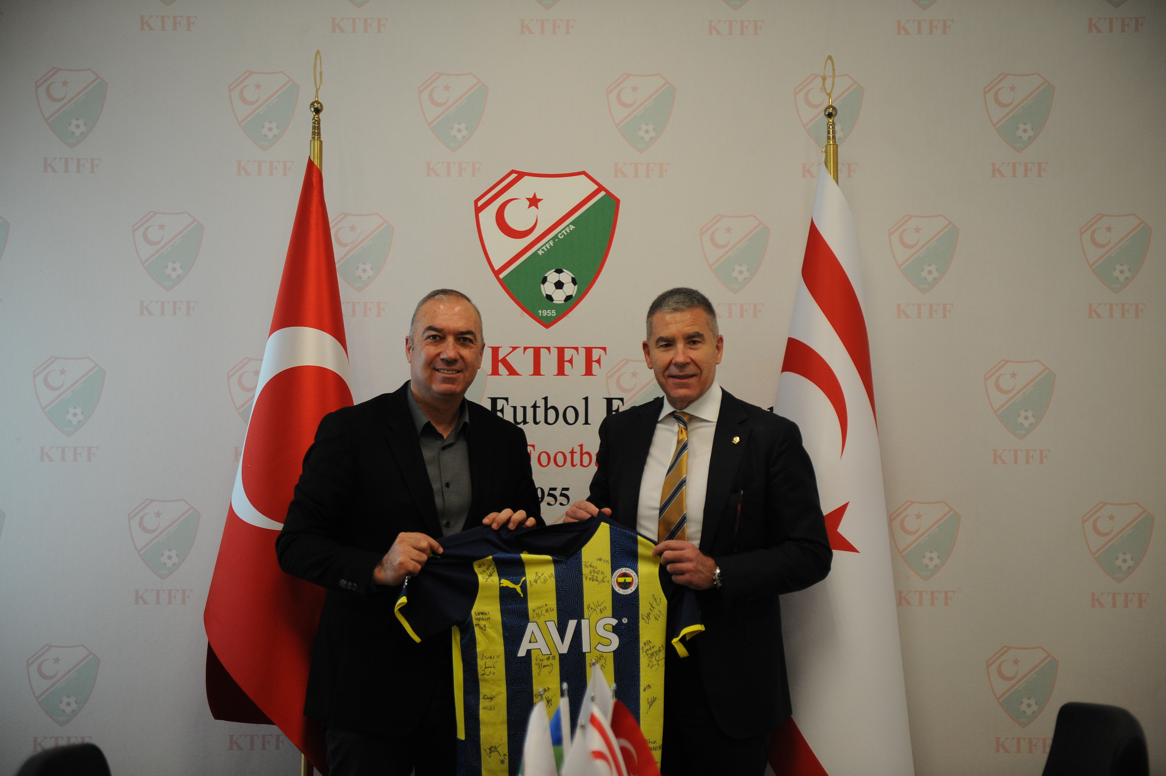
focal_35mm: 52
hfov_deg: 38.2
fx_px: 1683
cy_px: 388
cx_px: 583
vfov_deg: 26.0
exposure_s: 1/500
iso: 1600
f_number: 2.8
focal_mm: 52
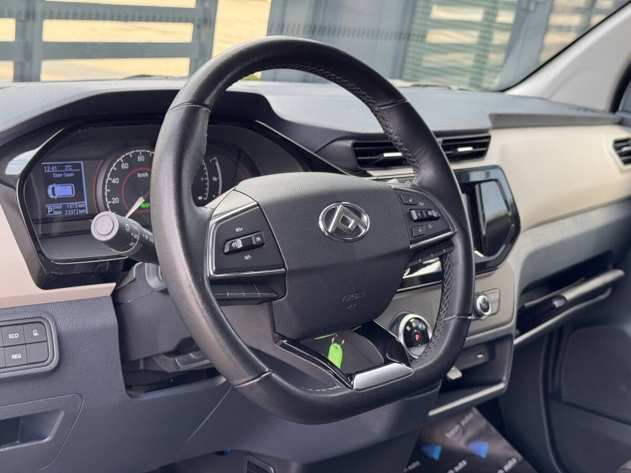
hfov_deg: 39.7
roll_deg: -9.1
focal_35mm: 48
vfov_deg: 30.3
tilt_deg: -19.0
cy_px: 236
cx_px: 316
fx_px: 875
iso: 100
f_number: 1.78
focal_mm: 6.76
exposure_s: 1/121
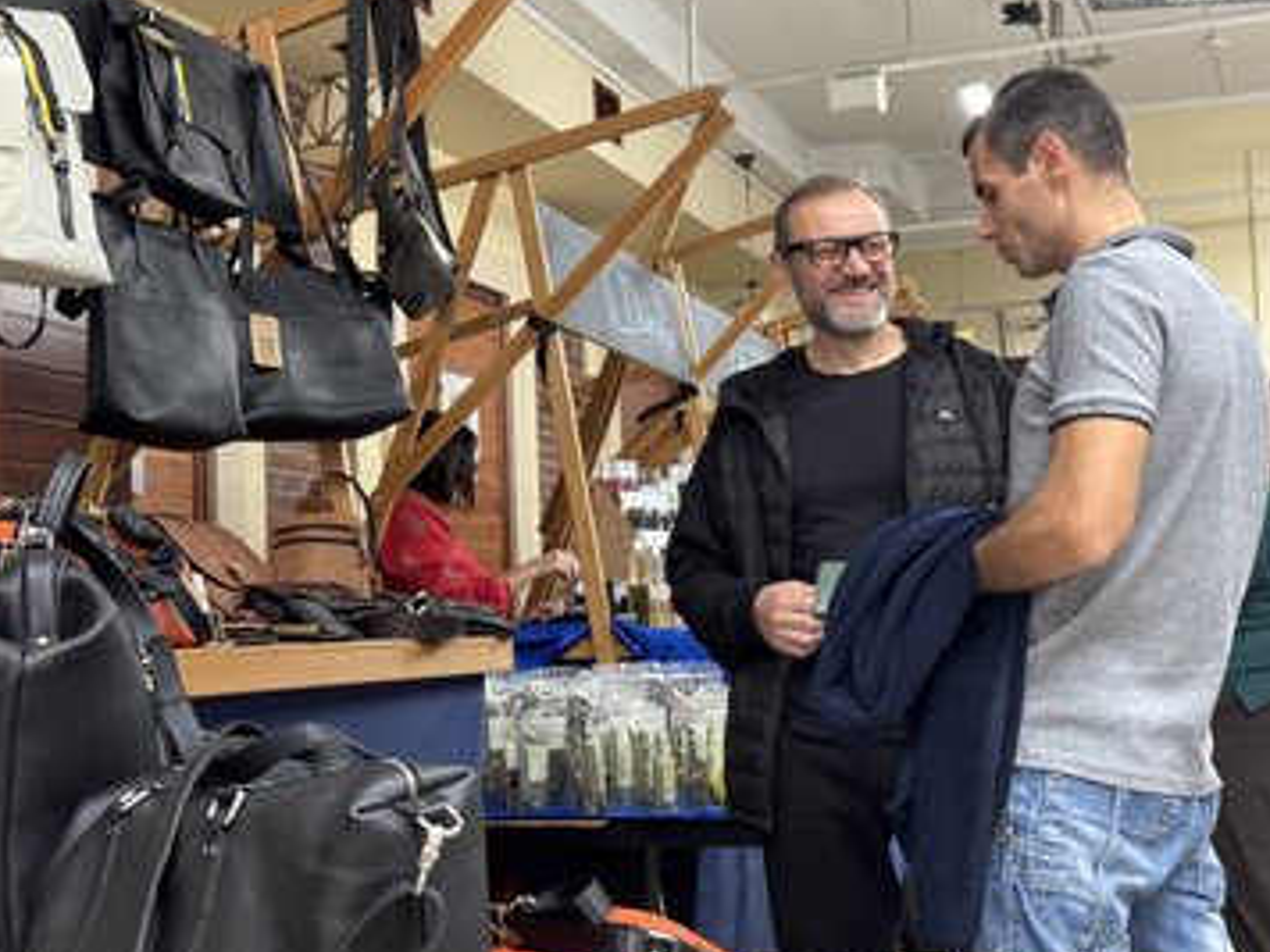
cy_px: 485
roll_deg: +0.0
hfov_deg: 35.5
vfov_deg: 27.0
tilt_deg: +5.4
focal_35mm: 54
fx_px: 1981
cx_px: 621
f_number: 1.78
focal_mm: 6.76
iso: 200
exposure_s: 1/33
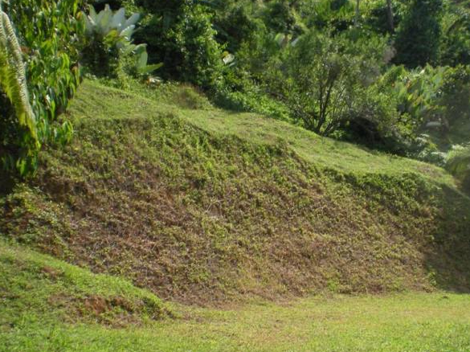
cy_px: 231
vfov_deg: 27.9
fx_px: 706
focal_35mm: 52
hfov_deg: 36.5
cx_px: 314
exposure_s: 1/278
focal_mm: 6.3
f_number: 4.6
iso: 64
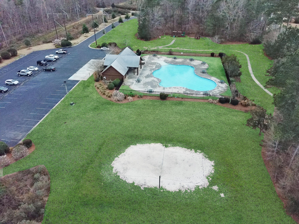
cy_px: 112
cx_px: 150
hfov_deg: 67.3
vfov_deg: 53.1
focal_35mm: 26
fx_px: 225
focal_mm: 4.73
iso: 1600
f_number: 2.2
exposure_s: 1/5000
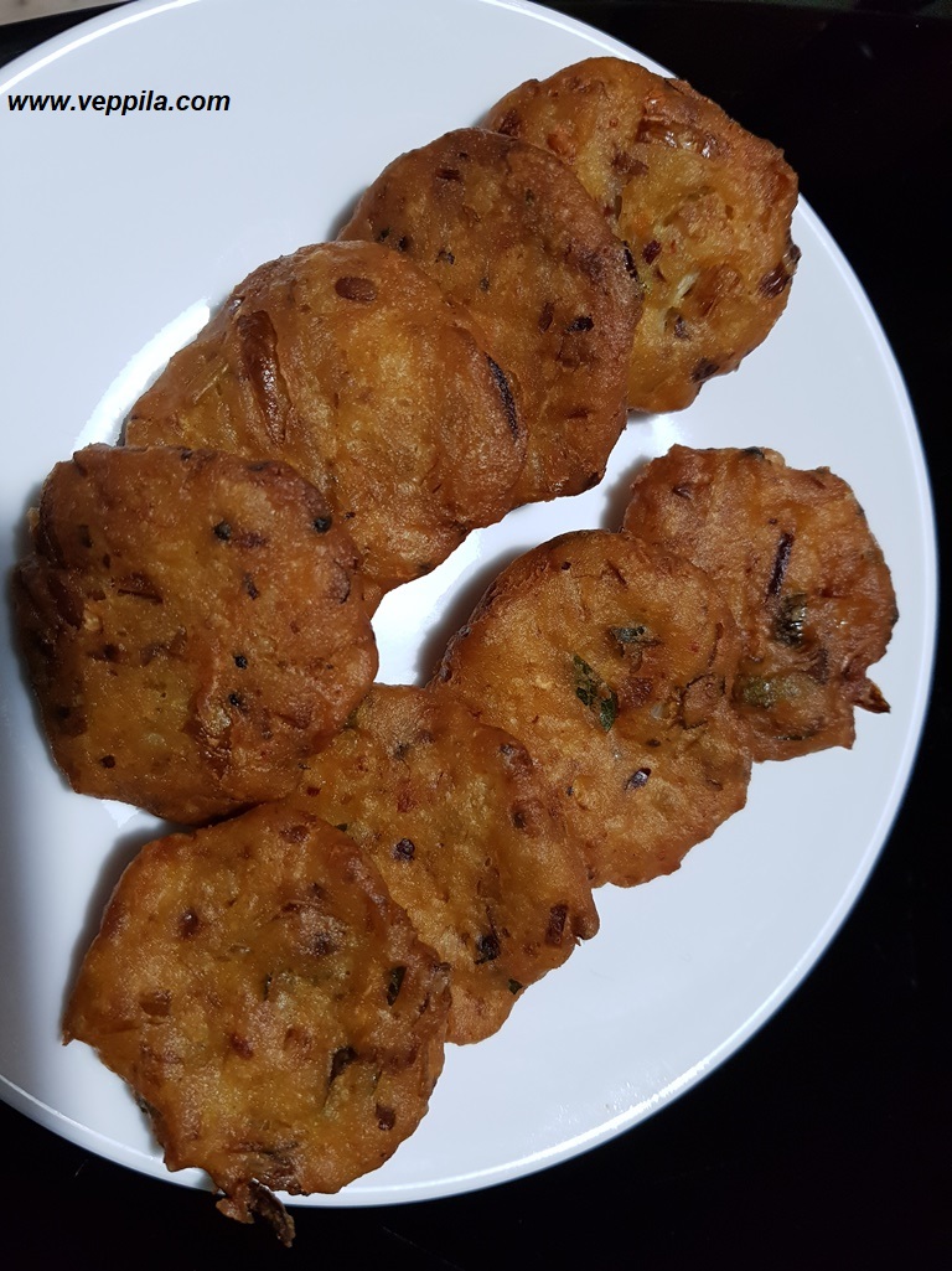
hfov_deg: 53.0
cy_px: 636
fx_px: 954
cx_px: 476
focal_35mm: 26
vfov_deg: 67.3
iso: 250
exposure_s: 1/33
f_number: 1.7
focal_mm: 4.3
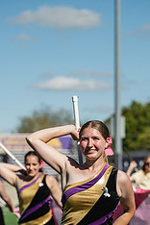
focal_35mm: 171
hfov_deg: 8.0
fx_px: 1069
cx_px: 74
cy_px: 214
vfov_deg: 11.9
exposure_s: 1/1600
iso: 80
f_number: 3.2
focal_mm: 89
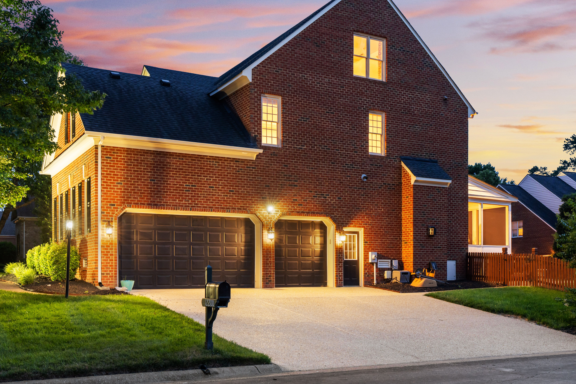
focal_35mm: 38
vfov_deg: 35.0
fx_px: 608
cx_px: 266
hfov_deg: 50.7
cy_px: 176
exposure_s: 1.3
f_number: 8
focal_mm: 35
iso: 1000
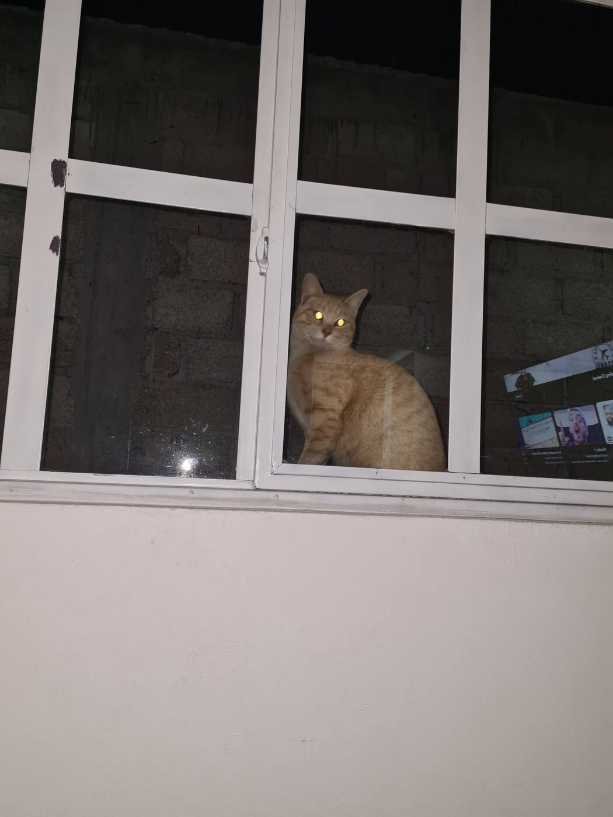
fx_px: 614
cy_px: 408
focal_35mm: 26
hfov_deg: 53.1
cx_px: 306
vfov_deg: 67.3
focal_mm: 5.4
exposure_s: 1/39
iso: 80
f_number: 1.8
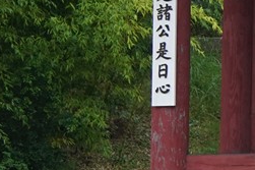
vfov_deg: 4.9
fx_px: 1975
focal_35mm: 279
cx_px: 971
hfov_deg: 6.3
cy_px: -77
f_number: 6.3
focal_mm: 35
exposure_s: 1/100
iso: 800
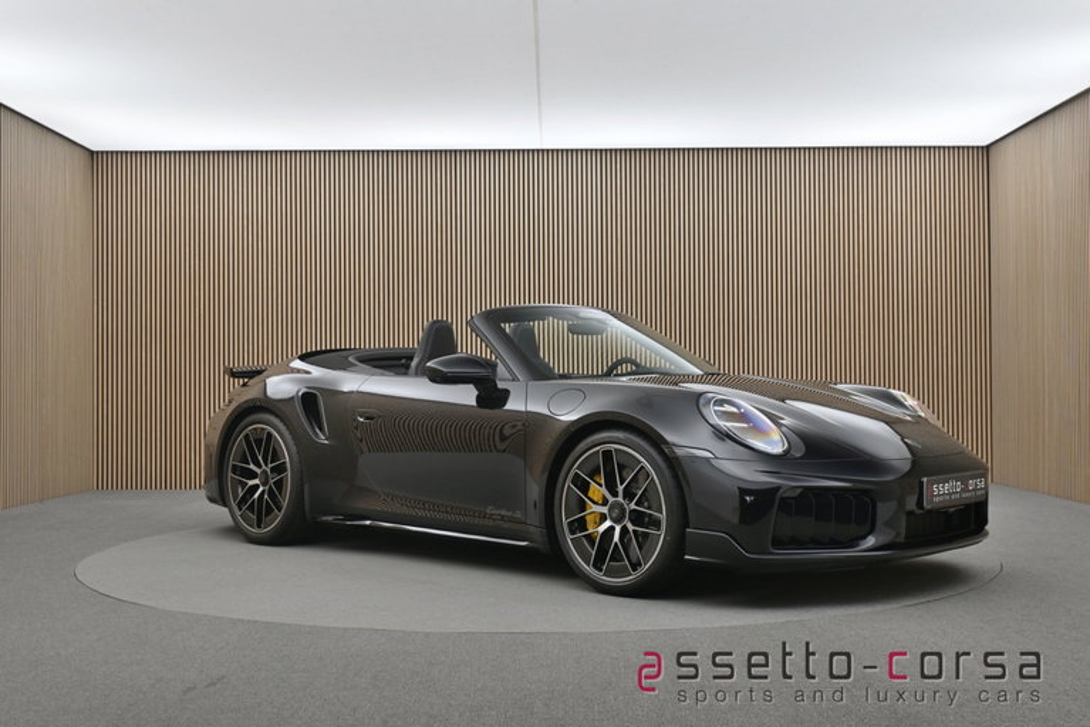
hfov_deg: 47.1
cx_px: 545
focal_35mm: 41
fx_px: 1249
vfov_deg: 32.5
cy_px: 364
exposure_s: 1/40
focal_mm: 27.5
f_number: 4.5
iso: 400
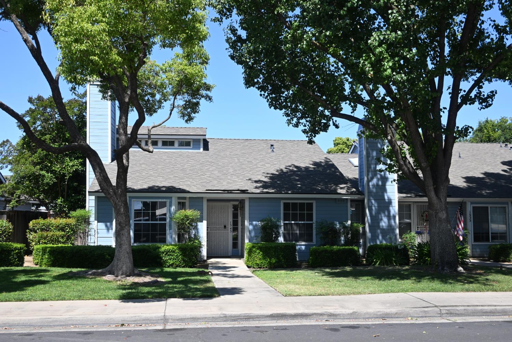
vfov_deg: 35.5
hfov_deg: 51.3
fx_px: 533
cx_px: 256
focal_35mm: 38
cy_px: 171
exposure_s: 1/320
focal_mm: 25
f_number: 6.3
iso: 100
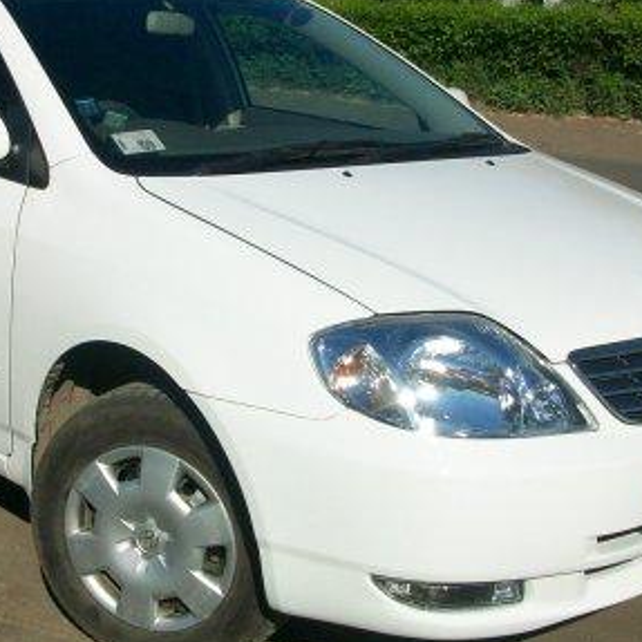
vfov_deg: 25.6
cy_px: 242
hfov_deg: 25.6
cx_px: 237
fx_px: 1406
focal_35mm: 67
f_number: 5.5
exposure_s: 1/829
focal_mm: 5.7
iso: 80
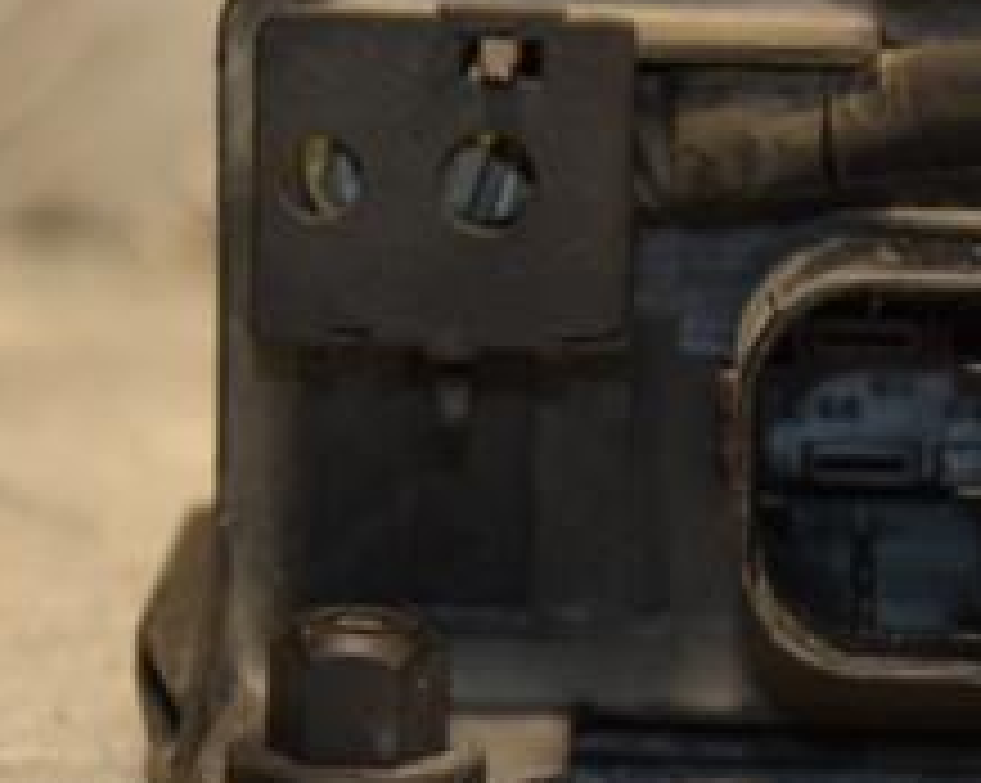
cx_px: 868
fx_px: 7426
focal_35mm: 256
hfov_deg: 7.5
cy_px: 454
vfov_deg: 6.0
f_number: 5.3
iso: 800
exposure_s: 1/160
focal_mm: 66
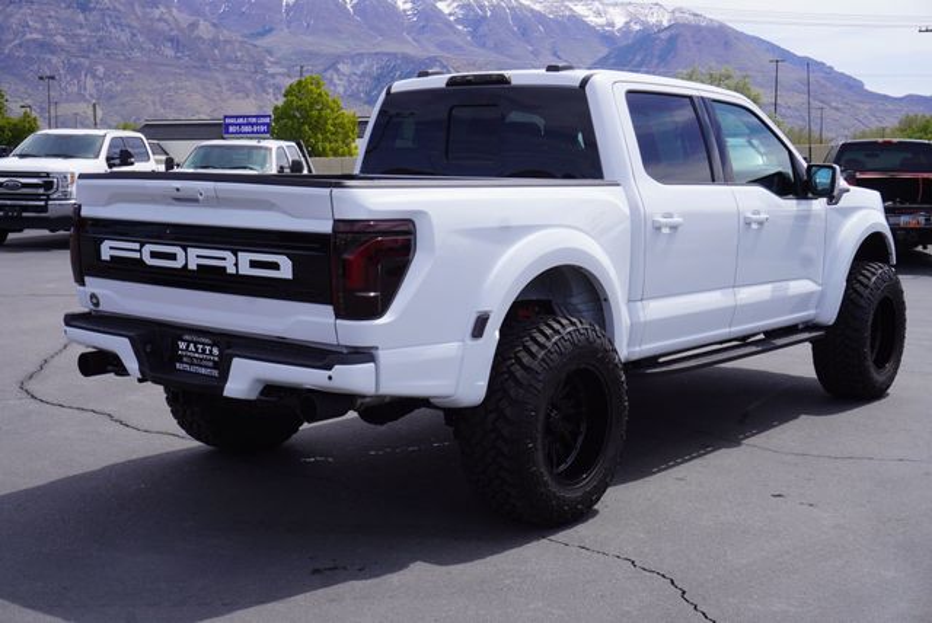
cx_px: 466
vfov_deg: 29.0
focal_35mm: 46
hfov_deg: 42.3
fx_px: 1205
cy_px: 312
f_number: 11
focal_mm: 31
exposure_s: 1/125
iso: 100
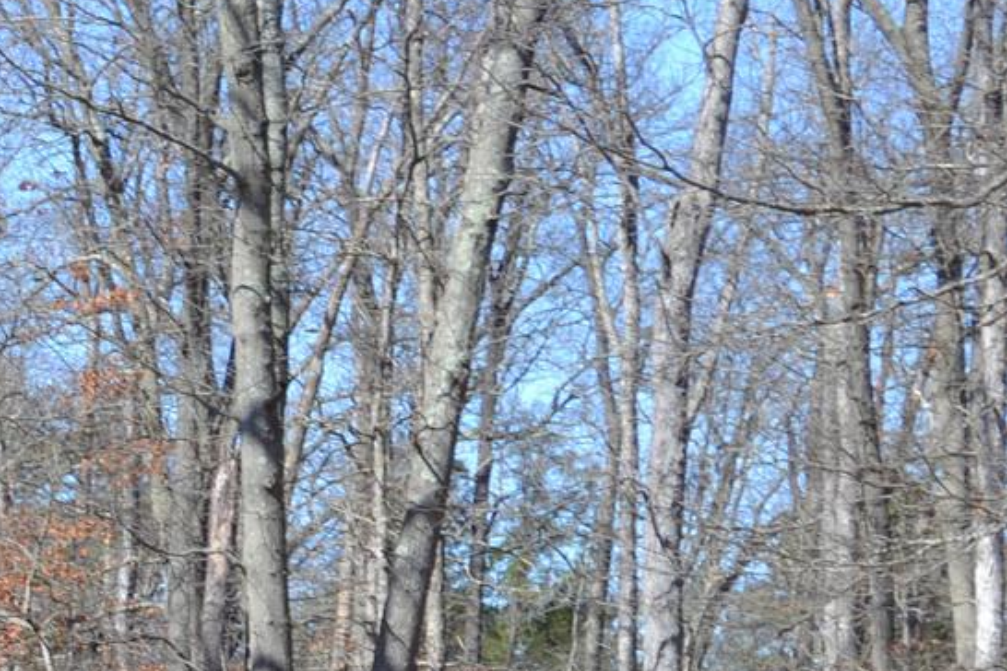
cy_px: 1024
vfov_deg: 6.0
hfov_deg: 8.9
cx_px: -629
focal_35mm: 225
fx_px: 6293
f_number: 7.1
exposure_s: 1/200
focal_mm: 40
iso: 100
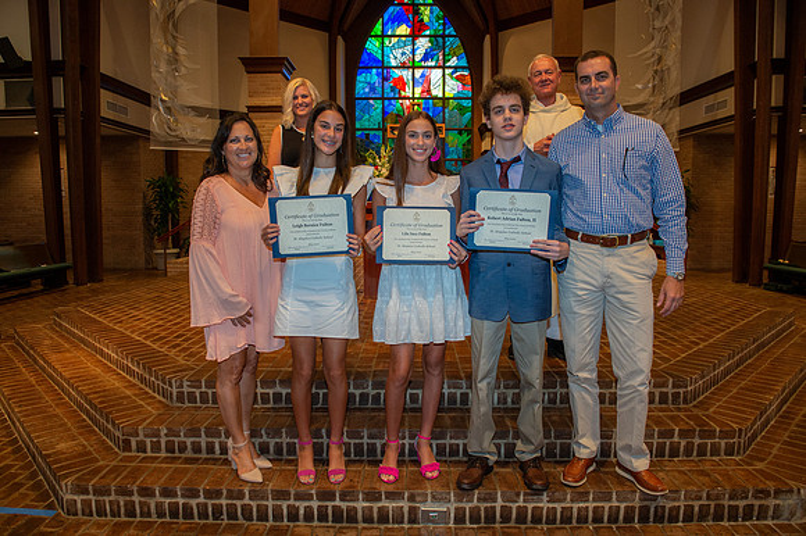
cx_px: 403
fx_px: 537
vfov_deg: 53.1
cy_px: 268
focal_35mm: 24
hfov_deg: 73.8
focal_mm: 24
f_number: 5.6
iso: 2000
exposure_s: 1/125
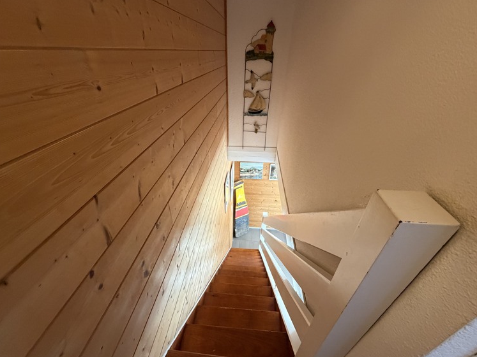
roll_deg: +0.8
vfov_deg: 81.6
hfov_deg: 98.2
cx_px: 232
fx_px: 207
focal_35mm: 15
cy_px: 189
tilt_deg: -33.1
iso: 500
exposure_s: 1/60
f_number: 2.2
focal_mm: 2.22
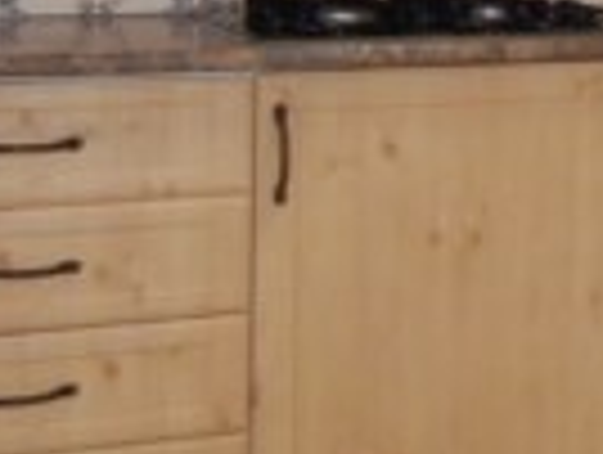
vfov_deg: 11.7
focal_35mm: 124
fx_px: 2164
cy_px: -108
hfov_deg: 14.2
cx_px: 1058
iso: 200
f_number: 2.8
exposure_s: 1/30
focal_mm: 4.6
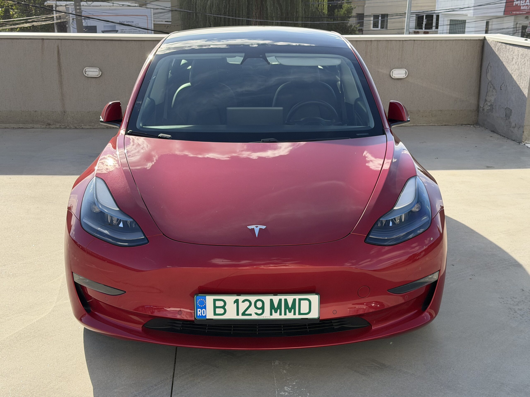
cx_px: 265
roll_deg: -0.2
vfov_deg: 30.3
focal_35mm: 48
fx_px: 735
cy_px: 198
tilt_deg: -15.0
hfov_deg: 39.7
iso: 80
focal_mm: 6.76
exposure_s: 1/2033
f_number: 1.78
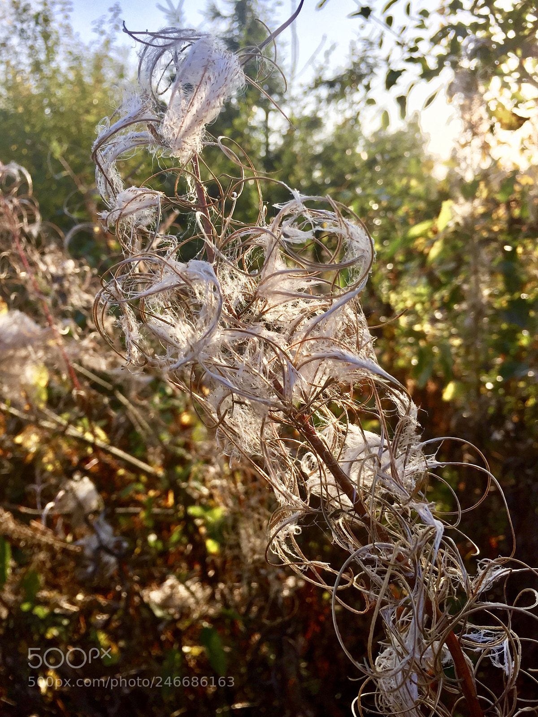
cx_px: 269
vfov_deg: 61.7
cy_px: 358
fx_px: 601
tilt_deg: -11.1
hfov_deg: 48.2
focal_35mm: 29
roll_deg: -0.4
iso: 32
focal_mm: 4.15
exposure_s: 1/775
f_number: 2.2
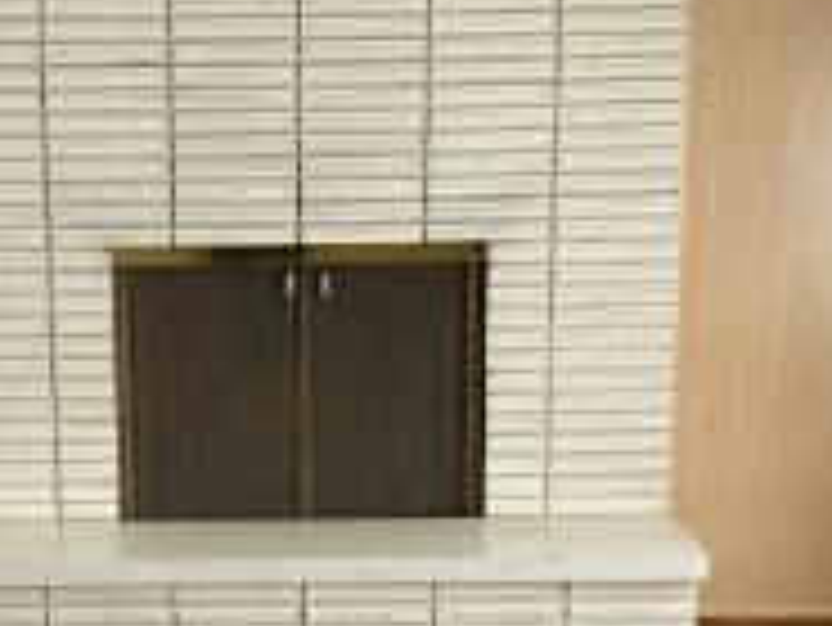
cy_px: 576
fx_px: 2165
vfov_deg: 16.2
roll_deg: +0.8
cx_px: 211
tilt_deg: -13.2
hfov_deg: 21.6
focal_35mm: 90
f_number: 1.8
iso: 64
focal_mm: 4.25
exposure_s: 1/121
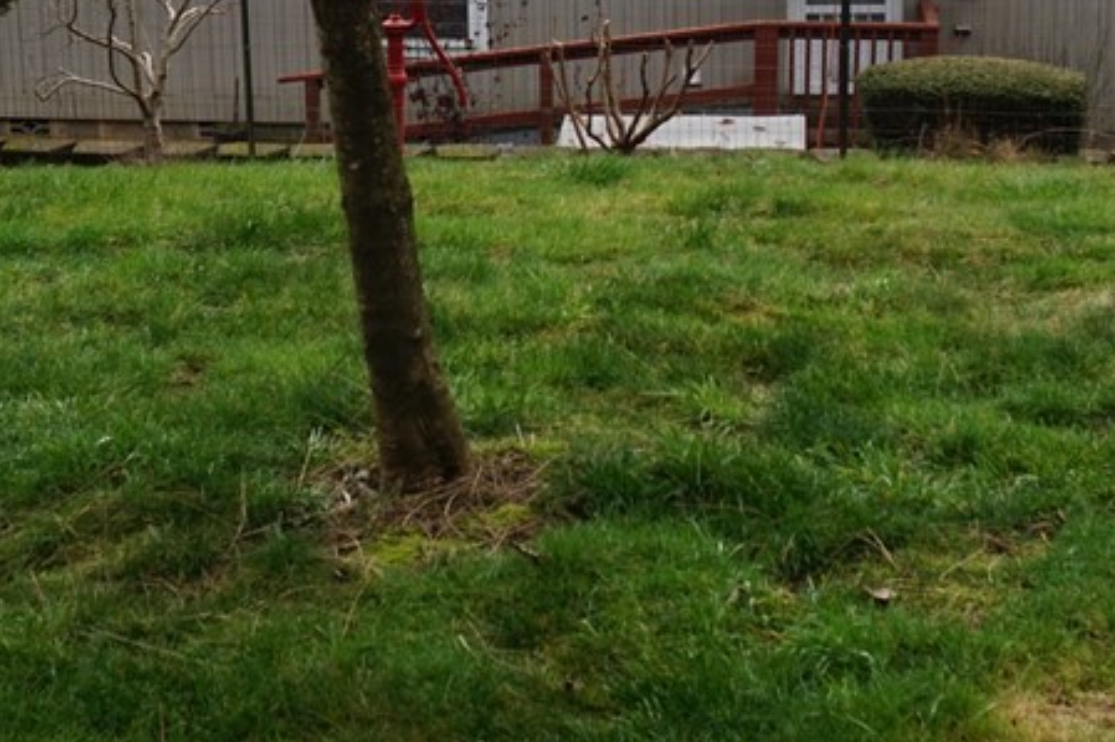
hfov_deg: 34.4
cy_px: -20
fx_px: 1796
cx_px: 668
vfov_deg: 22.4
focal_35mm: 58
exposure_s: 1/60
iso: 100
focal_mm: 16
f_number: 5.6
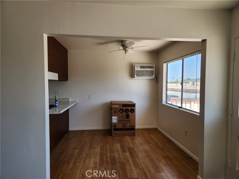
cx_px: 120
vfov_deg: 58.9
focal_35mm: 23
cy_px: 90
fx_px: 159
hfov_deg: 73.9
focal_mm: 5.4
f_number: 1.8
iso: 20
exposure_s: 1/180
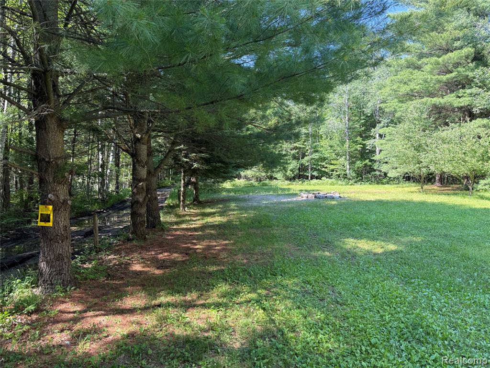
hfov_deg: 71.6
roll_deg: +1.4
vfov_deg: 56.8
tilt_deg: -0.7
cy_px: 184
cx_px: 245
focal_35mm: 24
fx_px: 340
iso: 80
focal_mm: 6.76
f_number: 1.78
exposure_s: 1/307
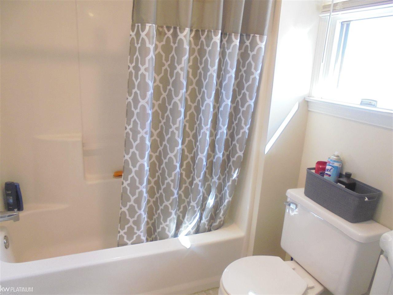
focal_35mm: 26
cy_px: 148
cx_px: 196
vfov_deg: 53.0
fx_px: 295
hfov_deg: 67.3
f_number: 3.5
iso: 200
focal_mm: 4.6
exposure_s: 1/30
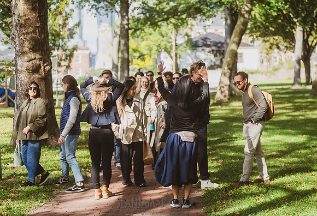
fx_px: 771
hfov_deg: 23.2
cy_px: 104
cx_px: 173
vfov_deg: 16.0
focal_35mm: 87
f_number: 2.8
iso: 250
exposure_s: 1/1000
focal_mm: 80
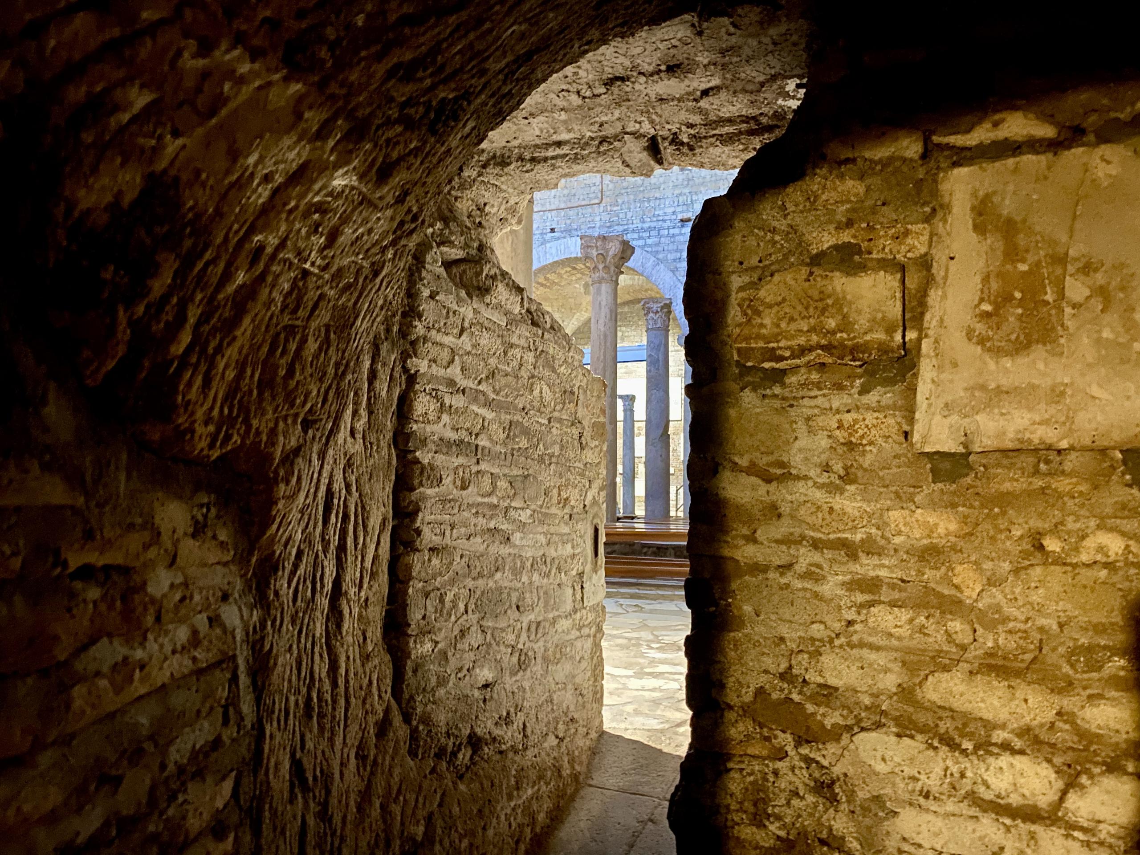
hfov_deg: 67.3
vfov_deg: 53.1
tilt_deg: +4.1
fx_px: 856
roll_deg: -0.4
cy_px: 428
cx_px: 570
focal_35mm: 26
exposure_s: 1/8
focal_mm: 4.25
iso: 800
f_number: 1.8
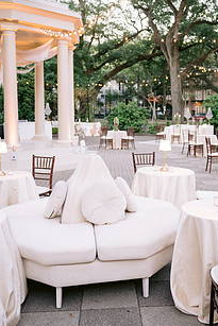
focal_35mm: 41
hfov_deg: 32.4
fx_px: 372
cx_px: 144
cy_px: 144
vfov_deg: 47.3
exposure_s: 1/125
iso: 800
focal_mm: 28
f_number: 2.8
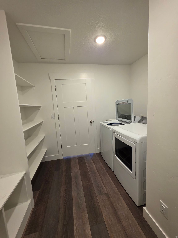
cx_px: 89
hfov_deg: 89.9
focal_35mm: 13
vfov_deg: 106.2
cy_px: 119
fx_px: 89
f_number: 1.9
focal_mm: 2.2
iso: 160
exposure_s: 1/60
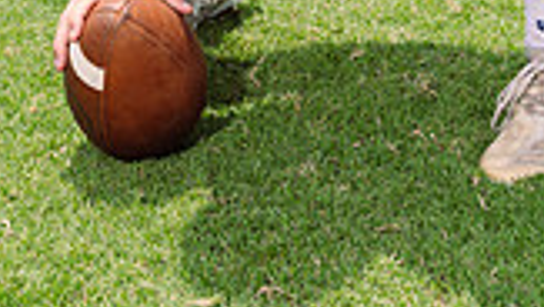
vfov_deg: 10.5
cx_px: 297
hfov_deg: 21.1
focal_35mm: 101
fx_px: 1458
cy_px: -410
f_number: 5.6
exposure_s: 1/250
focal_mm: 35
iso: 50
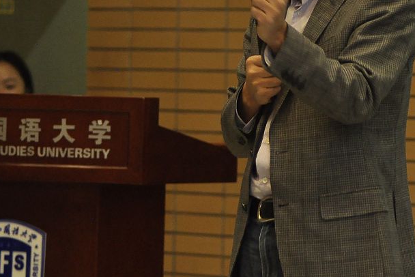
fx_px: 4601
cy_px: 64
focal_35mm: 399
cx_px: 183
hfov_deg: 5.2
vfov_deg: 3.4
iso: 1250
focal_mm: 135
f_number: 4.2
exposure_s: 1/80
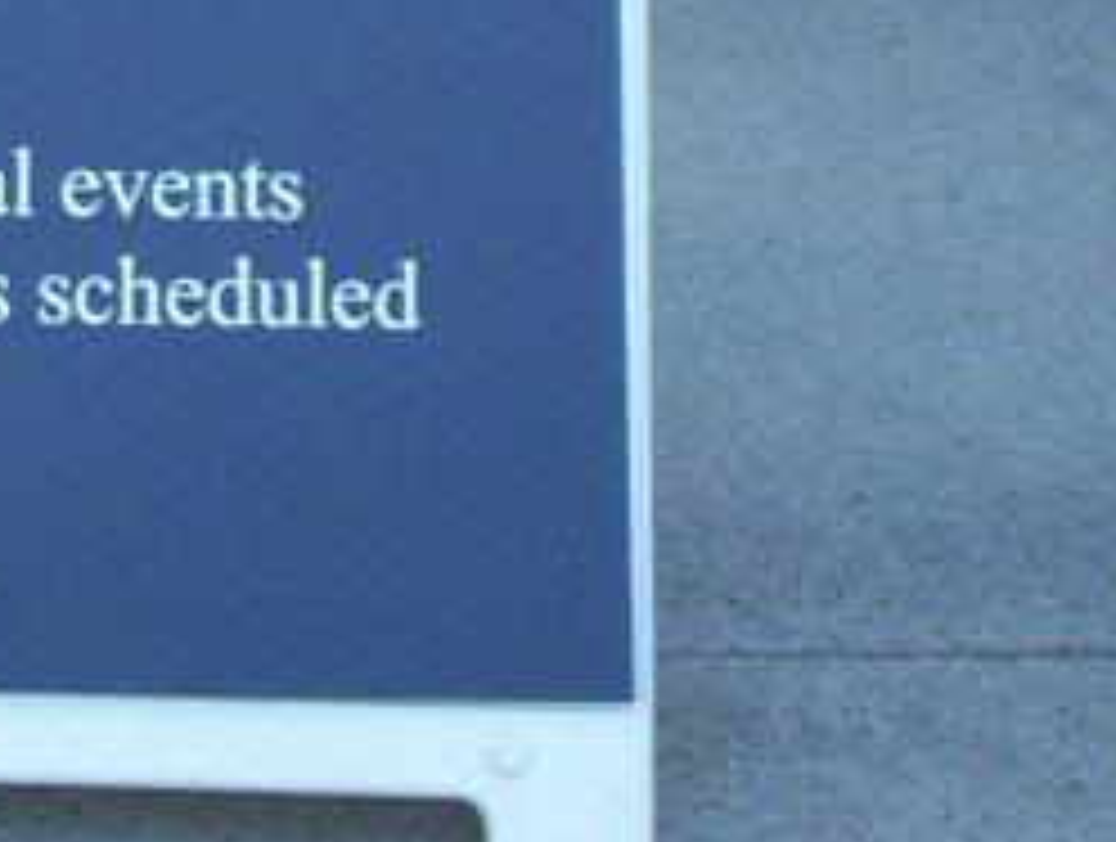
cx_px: -27
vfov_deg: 11.4
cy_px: -464
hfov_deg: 15.4
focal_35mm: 125
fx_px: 4038
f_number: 4.5
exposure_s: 1/99.4
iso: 100
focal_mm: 4.99
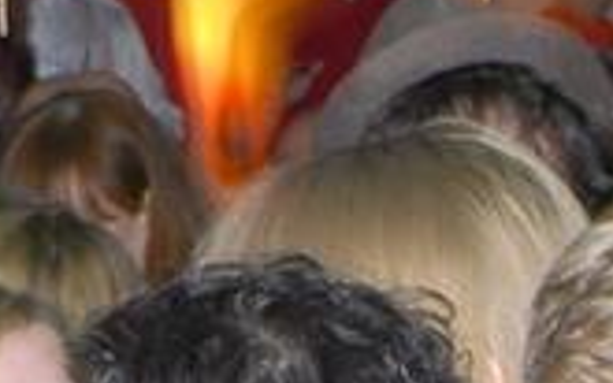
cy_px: -469
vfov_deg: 5.0
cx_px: -464
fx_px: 4259
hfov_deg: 8.0
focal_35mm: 255
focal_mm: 24
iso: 400
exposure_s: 1/1.6
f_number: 5.6
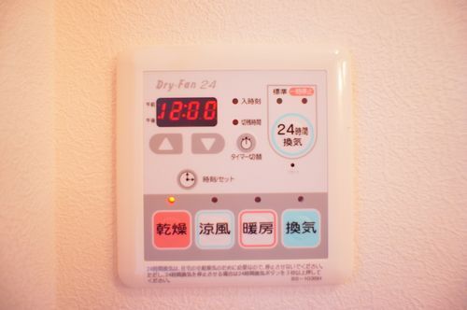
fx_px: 311
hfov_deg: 73.8
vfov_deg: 53.0
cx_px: 234
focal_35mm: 24
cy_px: 155
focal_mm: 16
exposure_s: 1/30
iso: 250
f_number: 2.8
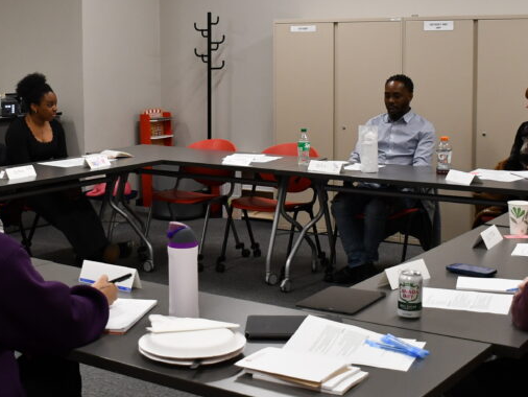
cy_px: 153
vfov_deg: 24.4
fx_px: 916
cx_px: 187
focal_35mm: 60
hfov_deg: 32.0
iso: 800
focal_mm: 18
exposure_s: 1/160
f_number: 3.5
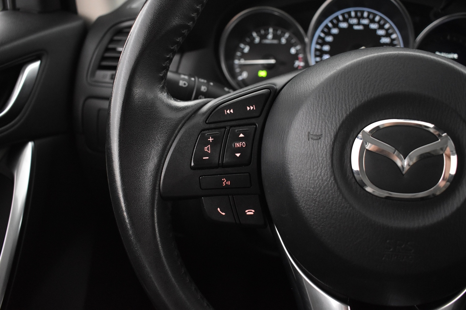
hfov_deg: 57.2
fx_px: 427
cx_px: 233
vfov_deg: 40.0
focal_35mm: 33
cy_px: 155
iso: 3200
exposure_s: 1/25
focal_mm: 22
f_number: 3.8
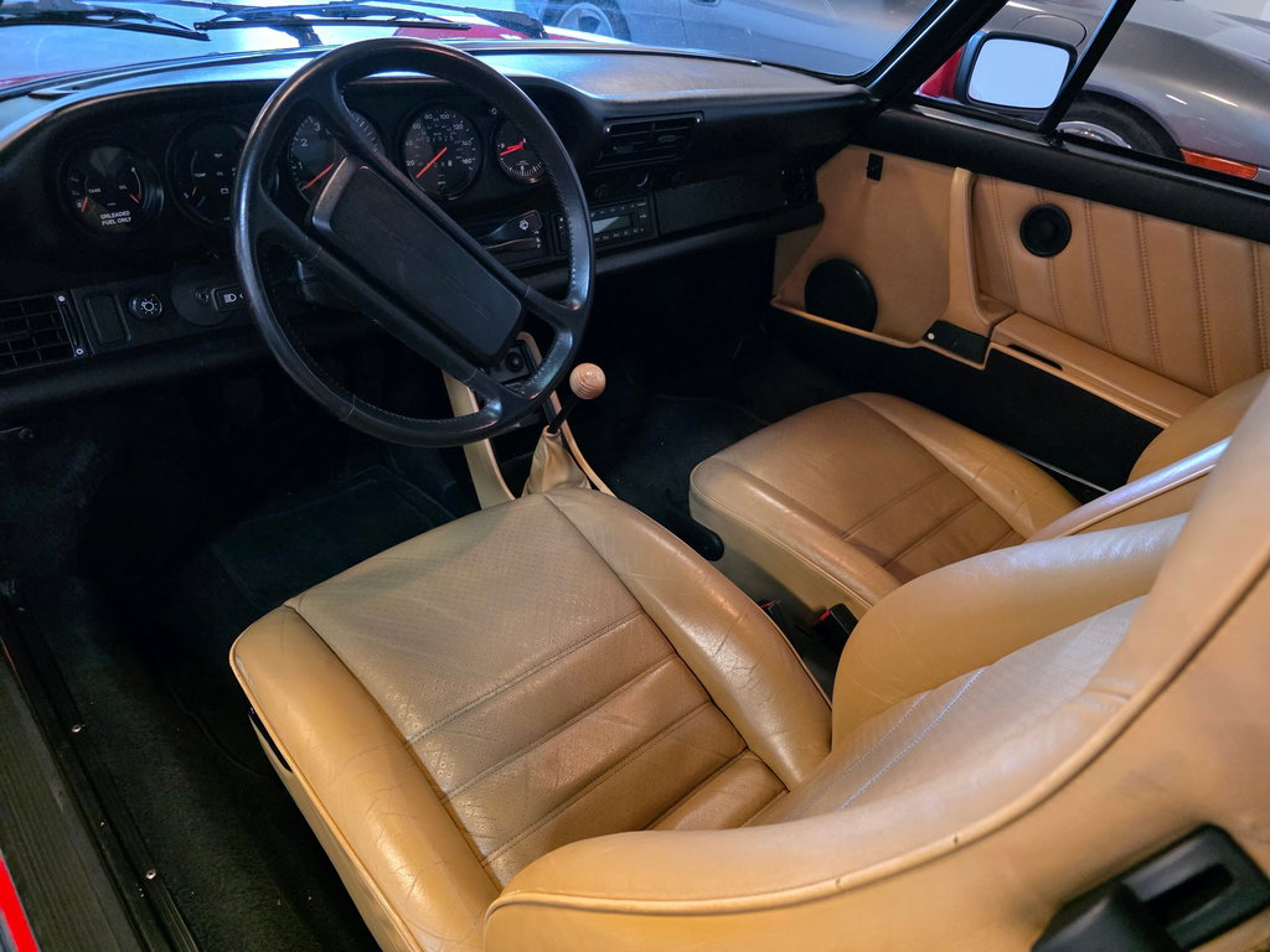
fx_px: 844
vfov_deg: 58.9
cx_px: 635
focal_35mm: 23
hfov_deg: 73.9
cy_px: 476
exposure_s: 1/120
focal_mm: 6.3
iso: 2500
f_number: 1.7
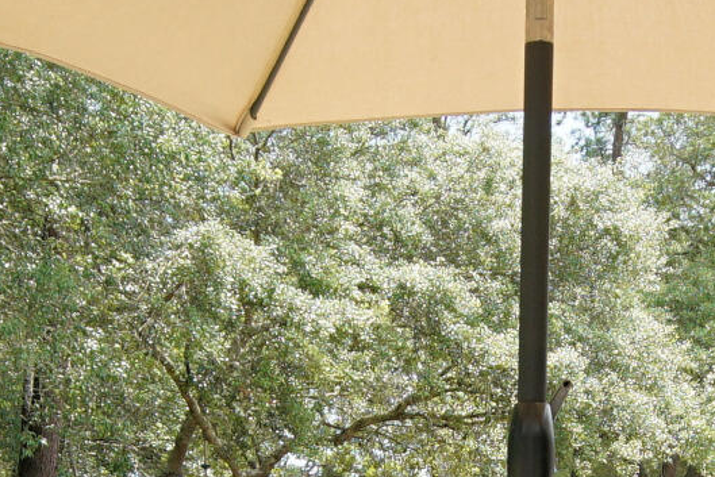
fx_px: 2026
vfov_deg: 12.9
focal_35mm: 102
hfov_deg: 19.9
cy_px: 664
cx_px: 476
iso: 100
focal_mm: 12
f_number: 5.6
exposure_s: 1/100
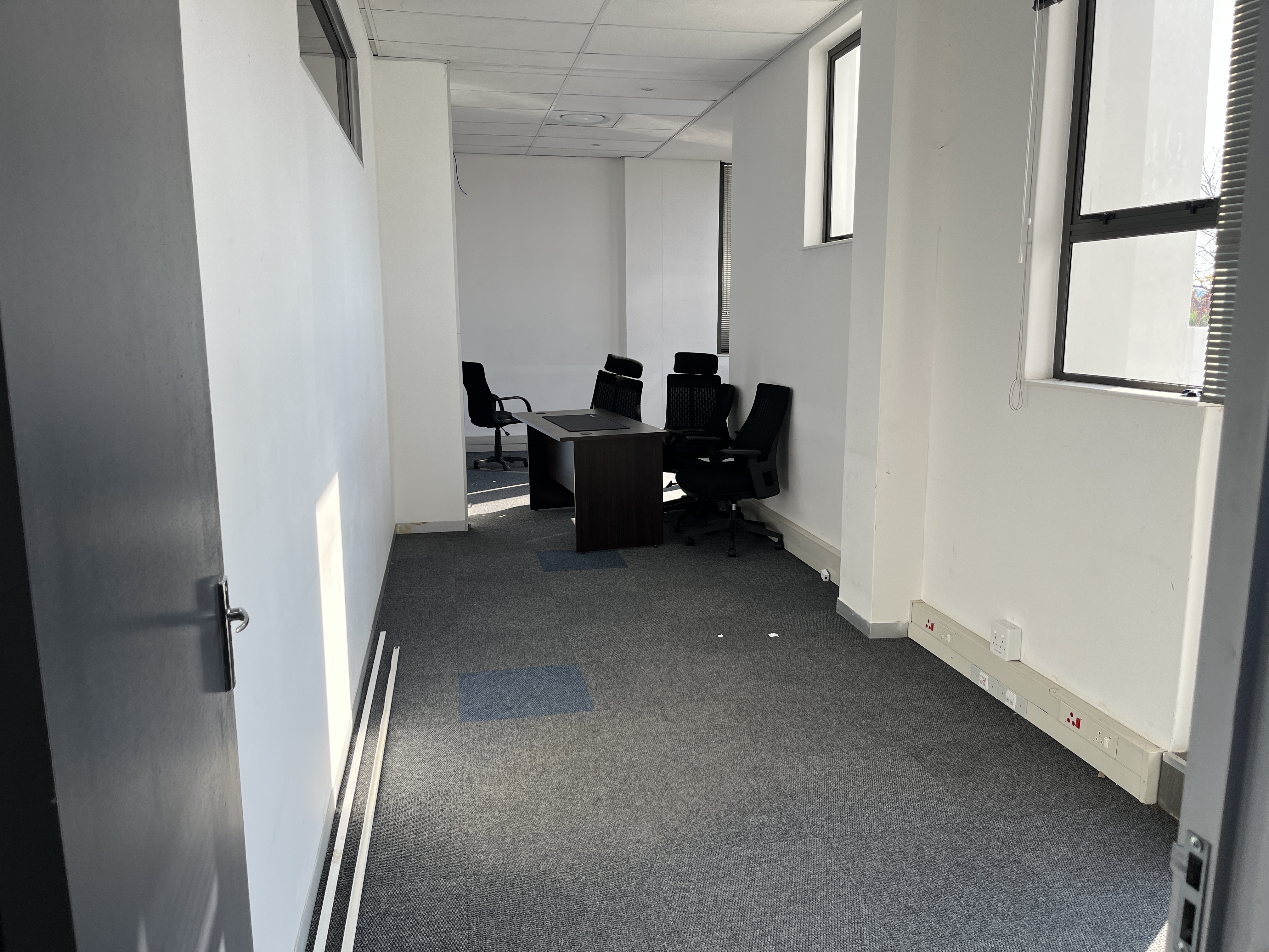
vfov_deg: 53.1
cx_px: 634
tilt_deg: -11.0
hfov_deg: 67.3
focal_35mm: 26
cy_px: 476
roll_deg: -1.0
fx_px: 953
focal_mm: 5.1
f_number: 1.6
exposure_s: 1/310
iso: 50
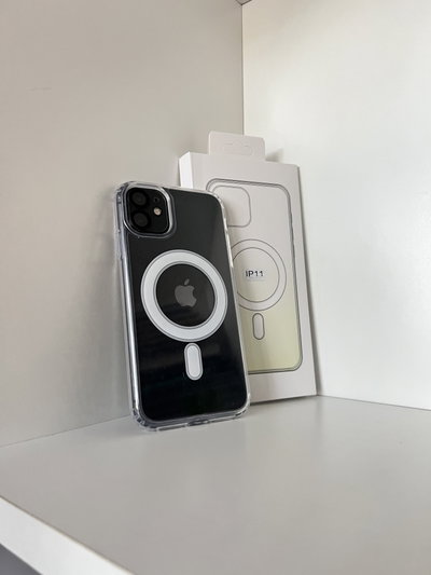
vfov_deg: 67.3
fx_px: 431
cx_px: 216
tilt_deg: +0.5
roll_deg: +2.0
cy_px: 288
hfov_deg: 53.1
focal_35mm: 26
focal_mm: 5.7
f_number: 1.5
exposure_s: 1/46
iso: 500
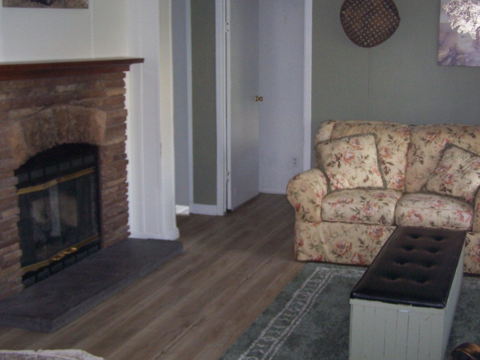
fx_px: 693
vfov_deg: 29.1
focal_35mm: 50
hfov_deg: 38.1
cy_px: 158
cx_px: 280
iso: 140
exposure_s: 1/60
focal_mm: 6.3
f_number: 2.8
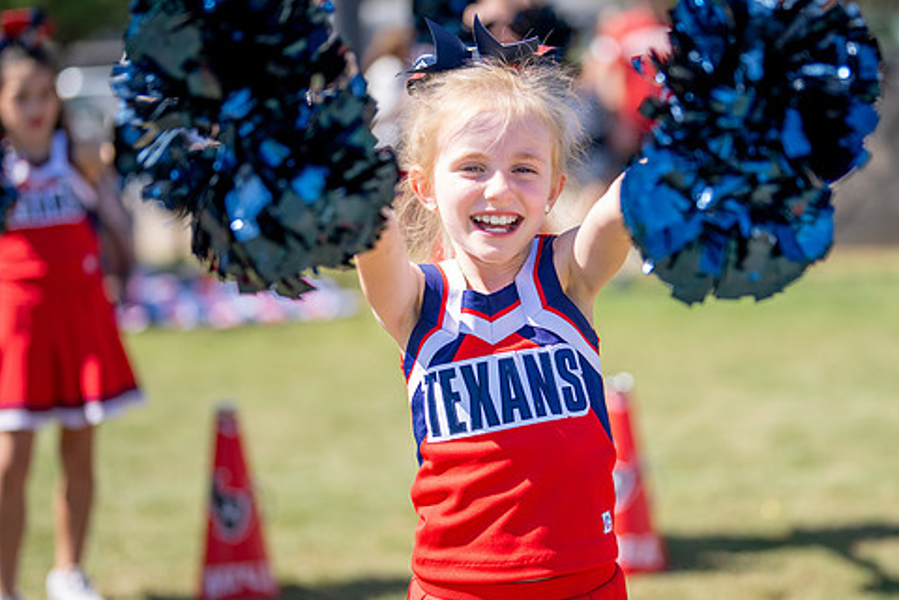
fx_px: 2023
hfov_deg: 25.0
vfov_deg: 16.9
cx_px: 548
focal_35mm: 81
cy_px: 293
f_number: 1.2
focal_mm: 50
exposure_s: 1/6400
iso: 160
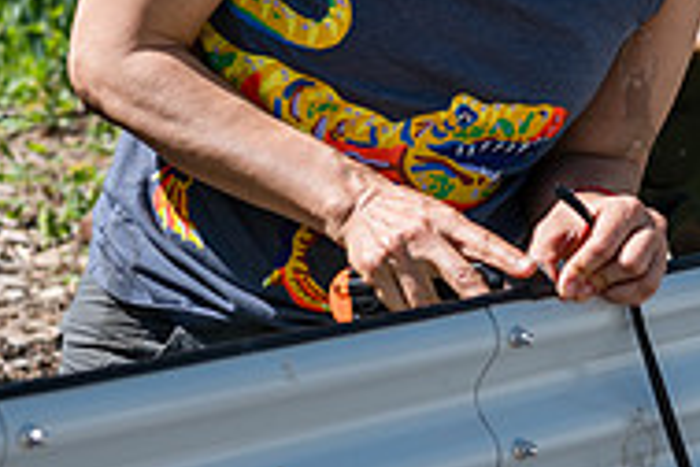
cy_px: 216
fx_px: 3403
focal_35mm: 175
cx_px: 414
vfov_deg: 7.8
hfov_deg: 11.7
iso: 100
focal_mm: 45
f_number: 3.5
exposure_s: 1/800
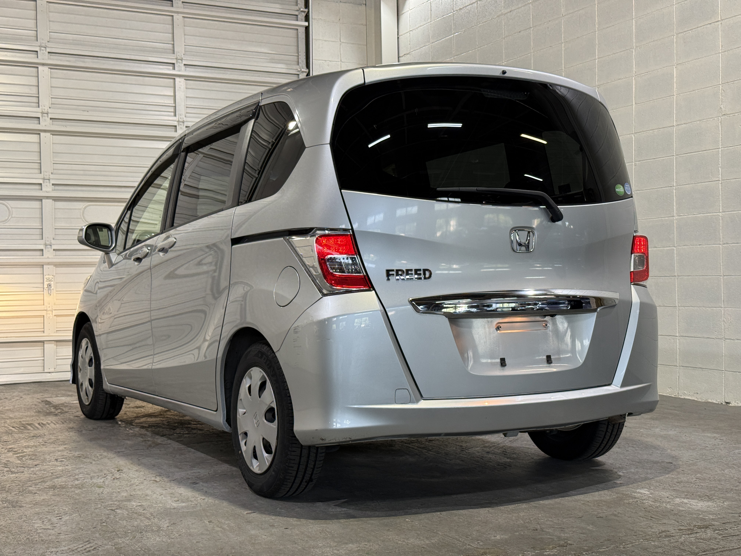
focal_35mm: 48
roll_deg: +0.1
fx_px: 1028
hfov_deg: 39.7
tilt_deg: +0.3
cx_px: 370
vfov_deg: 30.3
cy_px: 278
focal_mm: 6.76
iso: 80
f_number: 1.78
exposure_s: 1/60
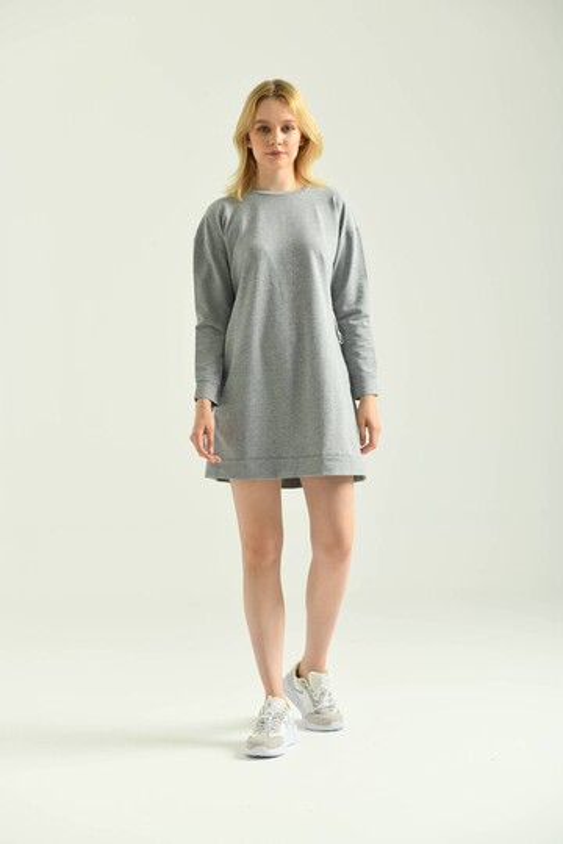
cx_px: 282
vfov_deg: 24.8
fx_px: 1923
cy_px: 422
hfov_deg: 16.7
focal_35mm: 82
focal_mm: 82
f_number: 5.6
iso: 125
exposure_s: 1/160
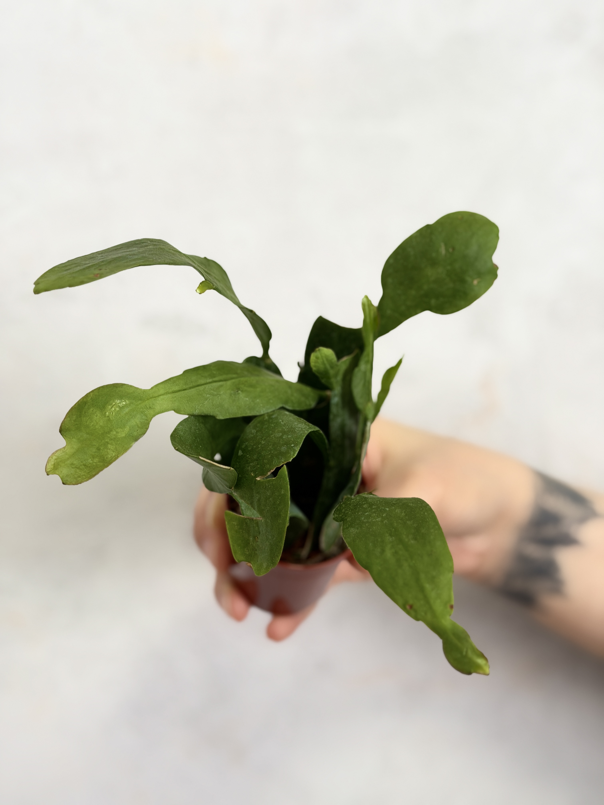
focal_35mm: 48
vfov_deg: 39.7
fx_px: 1117
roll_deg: +1.1
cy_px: 402
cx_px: 302
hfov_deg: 30.3
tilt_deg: -4.7
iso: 64
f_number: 1.78
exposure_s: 1/121
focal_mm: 6.76
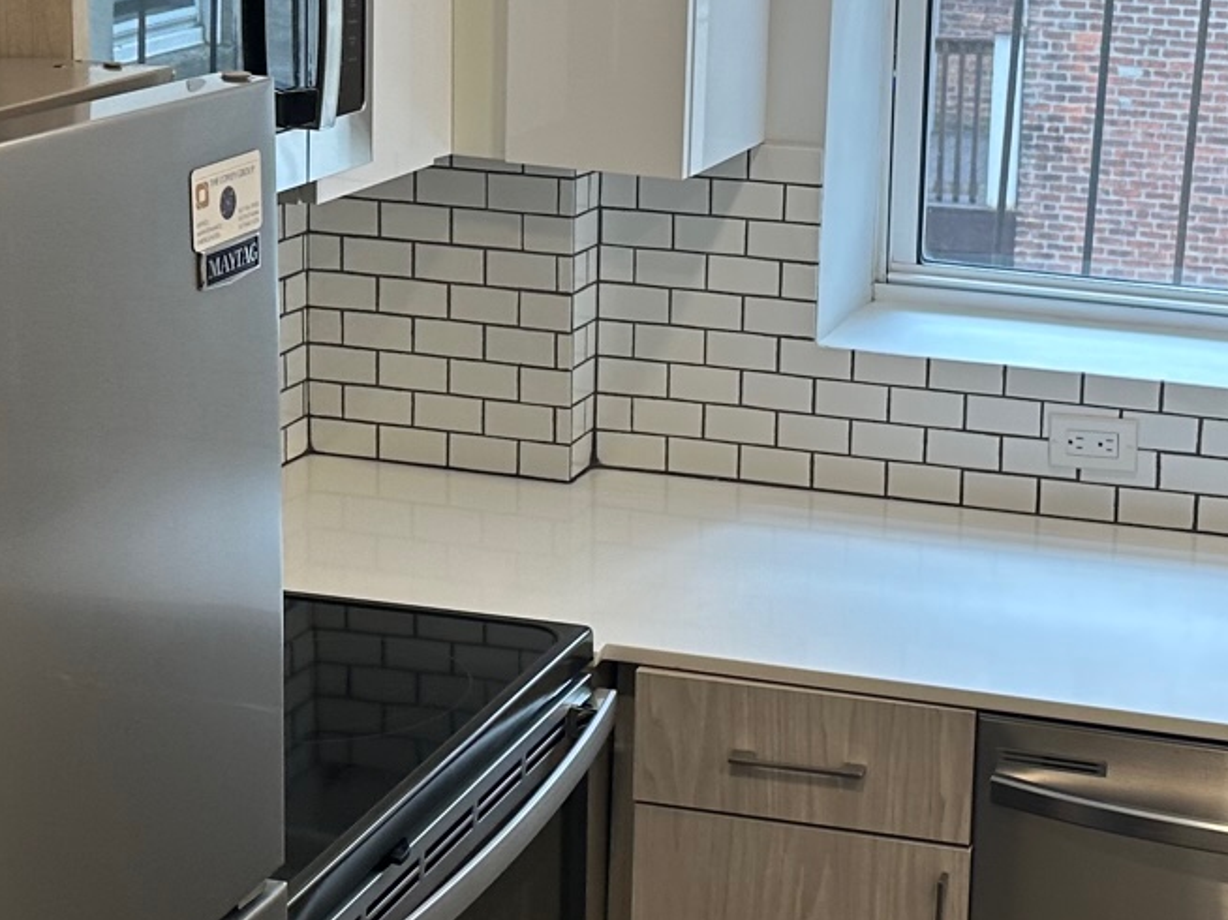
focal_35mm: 74
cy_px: 319
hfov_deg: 26.1
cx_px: 849
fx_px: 2624
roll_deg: -2.2
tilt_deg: -12.0
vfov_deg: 19.8
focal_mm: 6.86
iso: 100
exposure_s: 1/120
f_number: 1.78
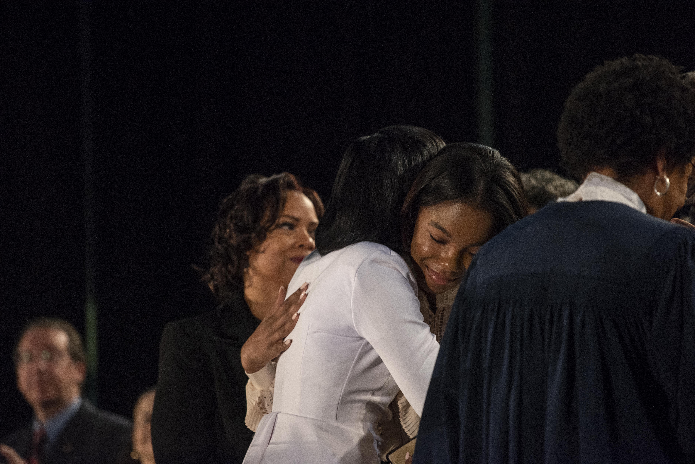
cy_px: 232
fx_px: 3669
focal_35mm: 190
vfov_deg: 7.2
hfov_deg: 10.8
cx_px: 348
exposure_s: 1/320
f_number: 4
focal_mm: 190
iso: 2500
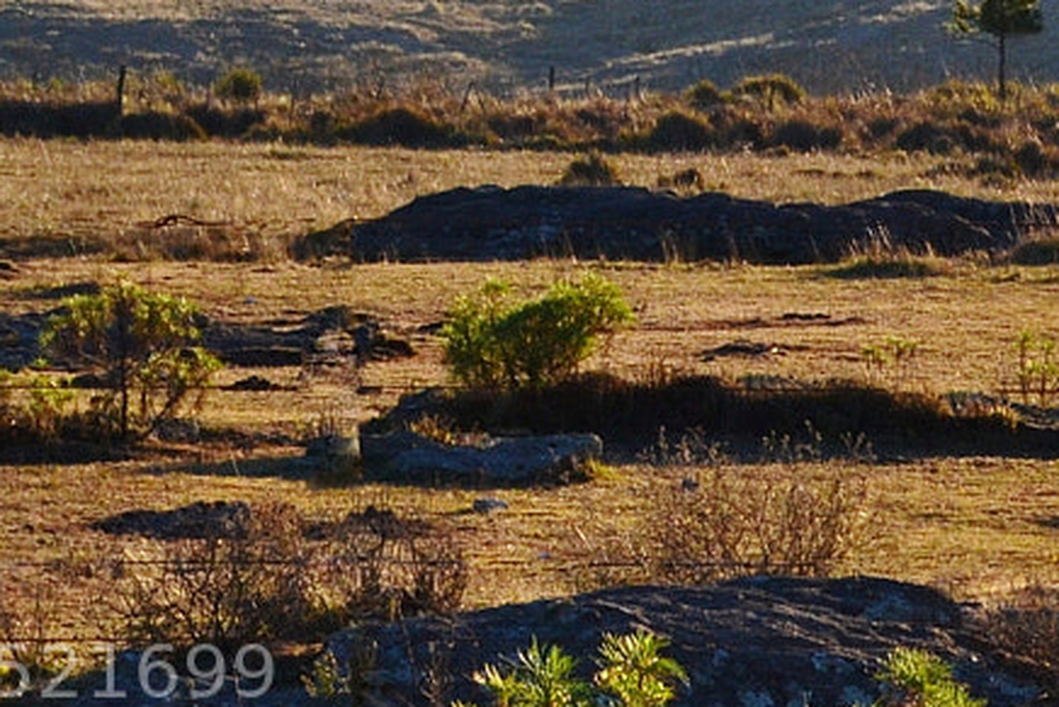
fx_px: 8415
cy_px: -432
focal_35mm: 286
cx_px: 947
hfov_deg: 7.2
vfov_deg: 4.8
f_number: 10
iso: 400
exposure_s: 1/320
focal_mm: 52
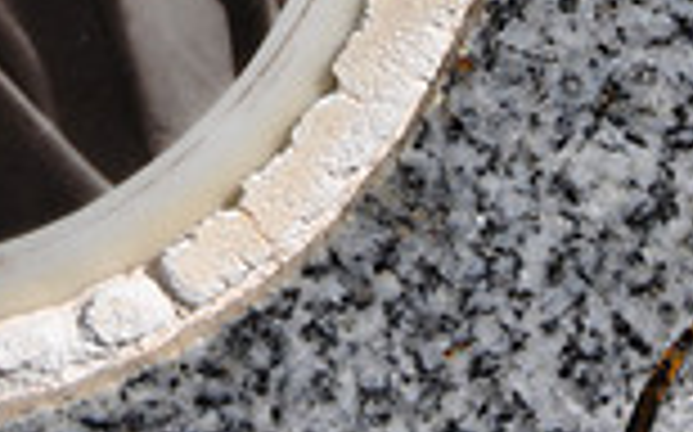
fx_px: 8663
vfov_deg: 2.8
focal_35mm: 459
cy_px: -425
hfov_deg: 4.6
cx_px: -22
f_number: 10
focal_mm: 80
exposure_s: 1/400
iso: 200
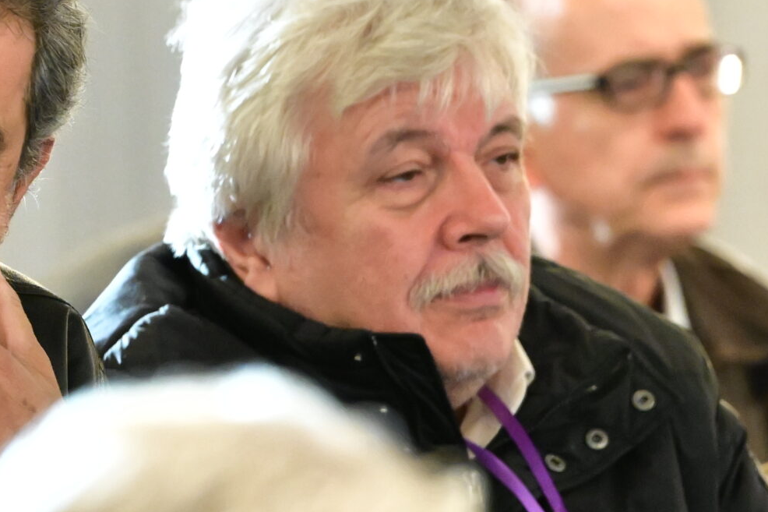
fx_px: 16615
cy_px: 293
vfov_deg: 1.8
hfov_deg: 2.6
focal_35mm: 779
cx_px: -139
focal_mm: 200
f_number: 4.5
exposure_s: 1/160
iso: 6400
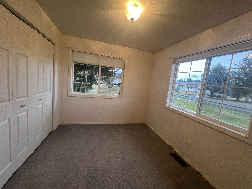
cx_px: 126
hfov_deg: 106.2
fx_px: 95
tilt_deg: -7.4
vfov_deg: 89.9
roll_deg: -5.8
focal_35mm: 13
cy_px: 94
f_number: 1.8
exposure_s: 1/60
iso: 200
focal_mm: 1.57
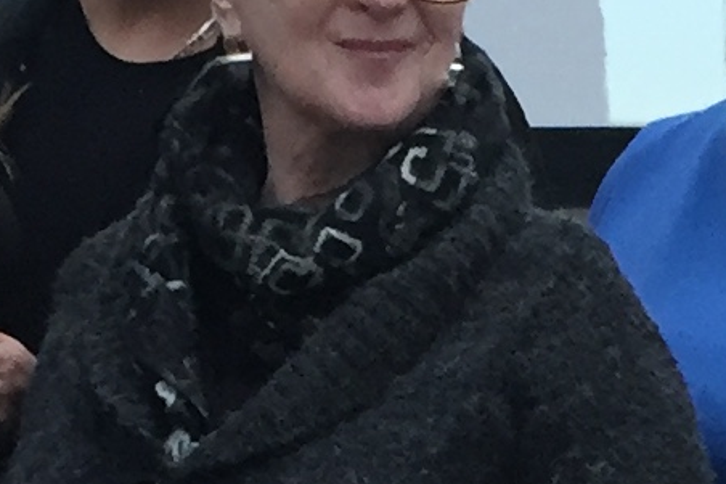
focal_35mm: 218
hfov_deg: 9.4
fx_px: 4394
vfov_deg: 6.2
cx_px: 569
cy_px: 778
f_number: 2.2
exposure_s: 1/33
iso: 50
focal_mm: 4.15
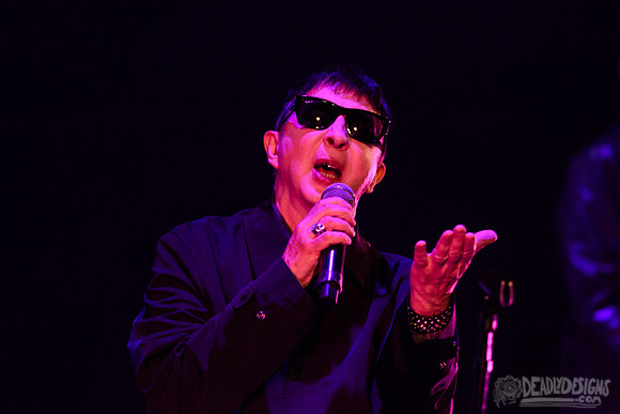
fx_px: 12950
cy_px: 155
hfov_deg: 2.7
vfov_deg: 1.8
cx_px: 310
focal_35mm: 752
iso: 4000
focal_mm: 600
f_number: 6.3
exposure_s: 1/200
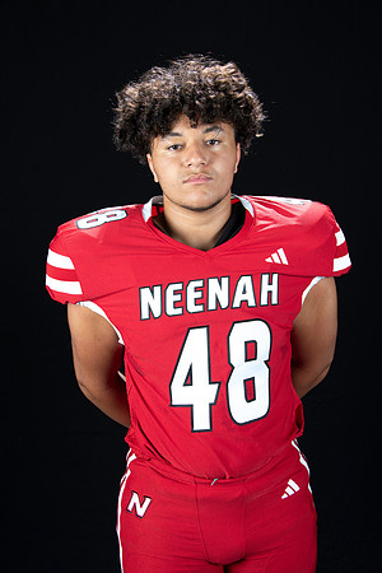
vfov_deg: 36.2
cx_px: 191
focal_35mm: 55
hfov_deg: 24.6
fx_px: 875
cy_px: 286
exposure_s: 1/160
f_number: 9
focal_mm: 55
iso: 320
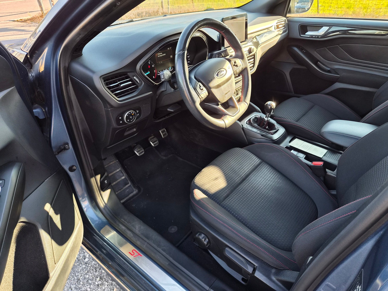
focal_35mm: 23
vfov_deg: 58.9
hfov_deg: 73.9
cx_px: 194
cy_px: 146
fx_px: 258
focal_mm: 5.4
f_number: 1.8
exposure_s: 1/180
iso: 40
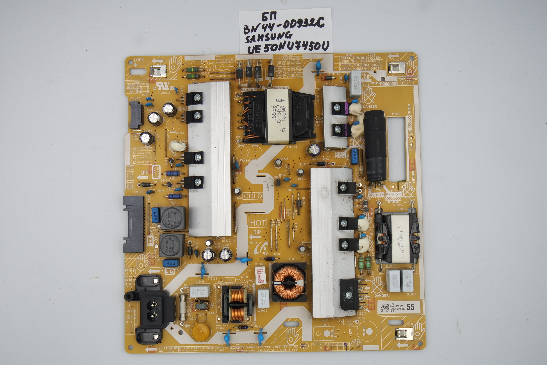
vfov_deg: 31.2
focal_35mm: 43
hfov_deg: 45.4
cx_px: 274
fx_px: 653
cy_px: 182
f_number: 5.6
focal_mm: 16
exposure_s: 1/125
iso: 160
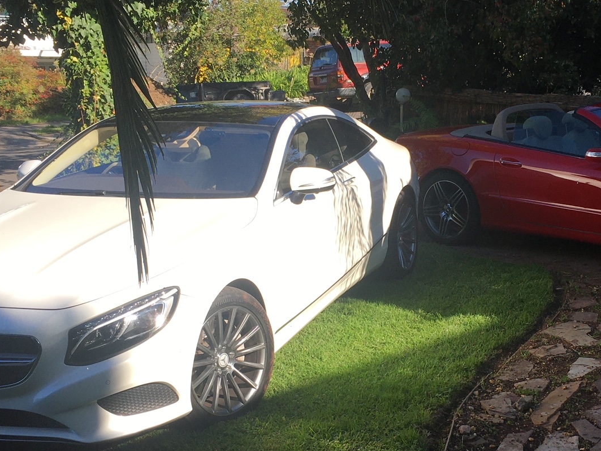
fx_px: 955
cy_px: 260
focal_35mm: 55
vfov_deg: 26.5
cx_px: 367
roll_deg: -1.3
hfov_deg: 34.8
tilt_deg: -9.9
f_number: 2.2
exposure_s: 1/718
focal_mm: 4.15
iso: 25
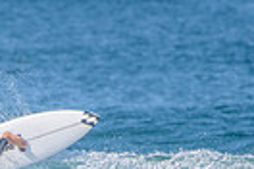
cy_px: 210
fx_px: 15465
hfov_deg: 0.9
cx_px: -23
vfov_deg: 0.6
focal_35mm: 2192
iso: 160
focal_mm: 500
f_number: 5.6
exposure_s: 1/1600
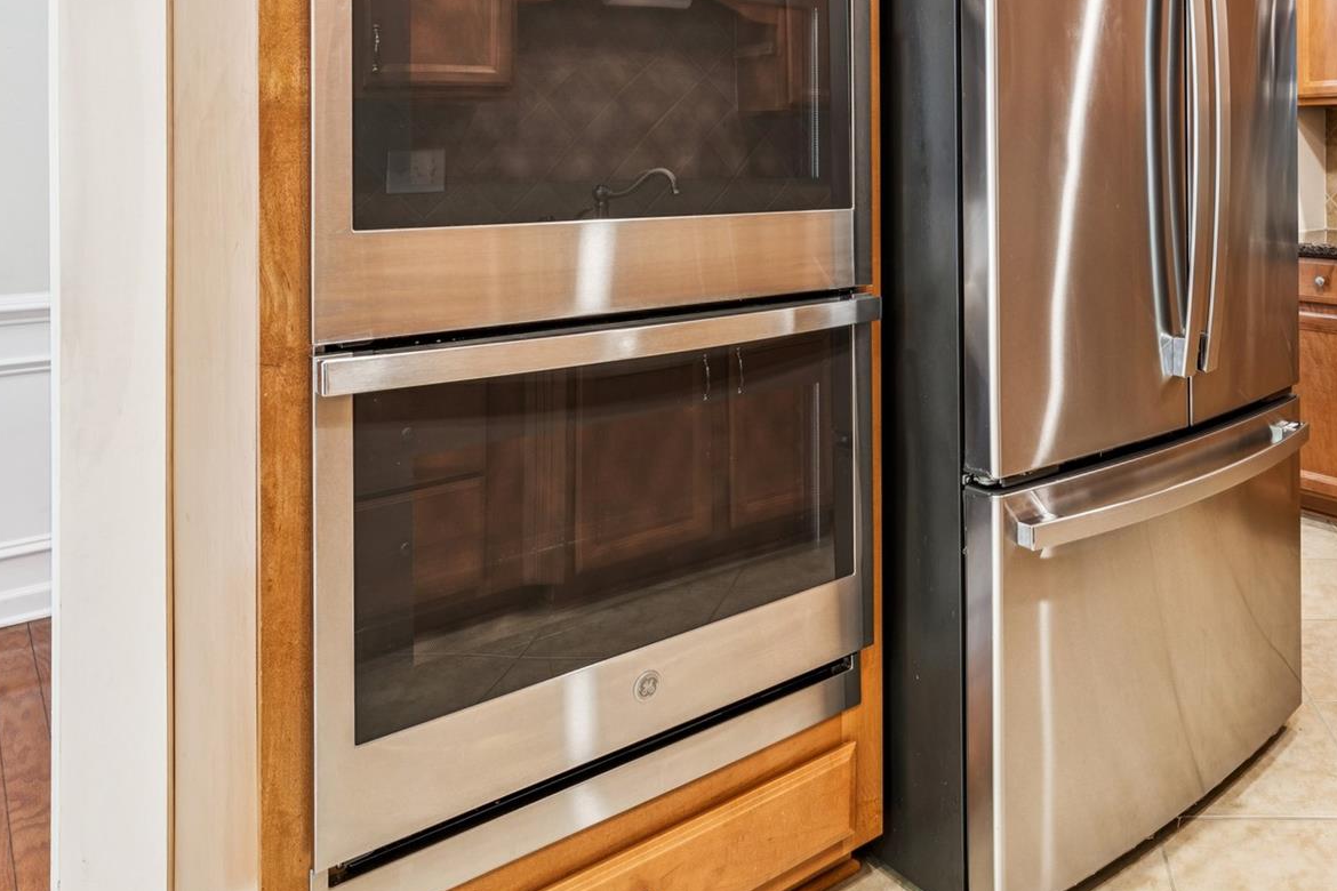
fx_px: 1059
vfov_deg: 43.0
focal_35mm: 29
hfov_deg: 61.5
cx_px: 976
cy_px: 150
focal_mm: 16.3
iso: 100
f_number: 9
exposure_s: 1
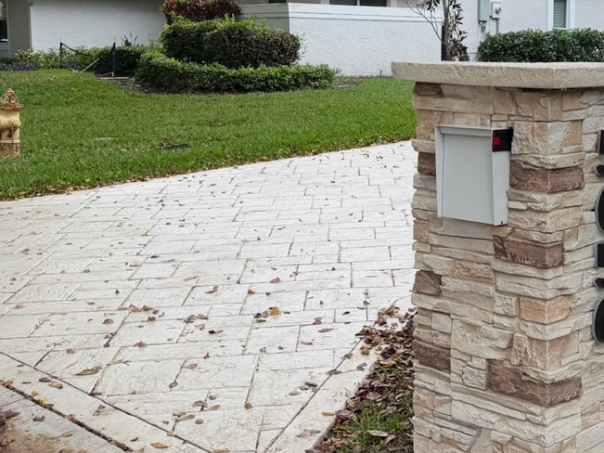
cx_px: 451
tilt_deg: -6.8
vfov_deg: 24.7
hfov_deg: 32.1
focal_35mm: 59
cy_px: 170
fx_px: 1029
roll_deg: +0.3
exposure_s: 1/2110
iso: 100
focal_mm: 6.76
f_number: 1.78
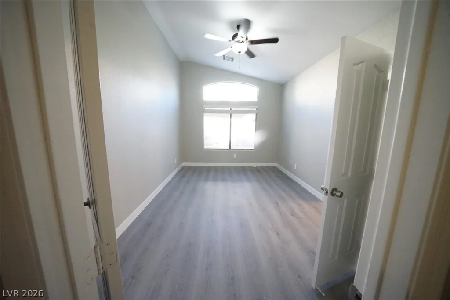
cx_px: 225
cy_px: 150
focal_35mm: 12
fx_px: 150
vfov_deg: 90.0
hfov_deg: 112.6
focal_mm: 12
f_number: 8
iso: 10000
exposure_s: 1/125
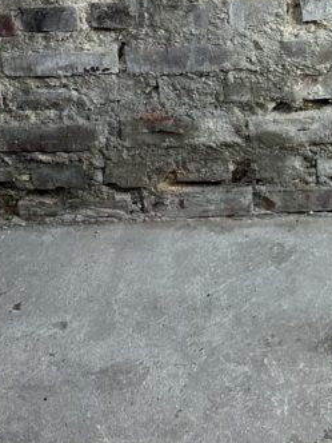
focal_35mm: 74
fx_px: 946
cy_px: -164
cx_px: 347
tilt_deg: -18.7
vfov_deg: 22.8
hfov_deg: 19.2
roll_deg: +2.6
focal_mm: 6.86
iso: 125
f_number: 1.78
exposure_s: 1/100
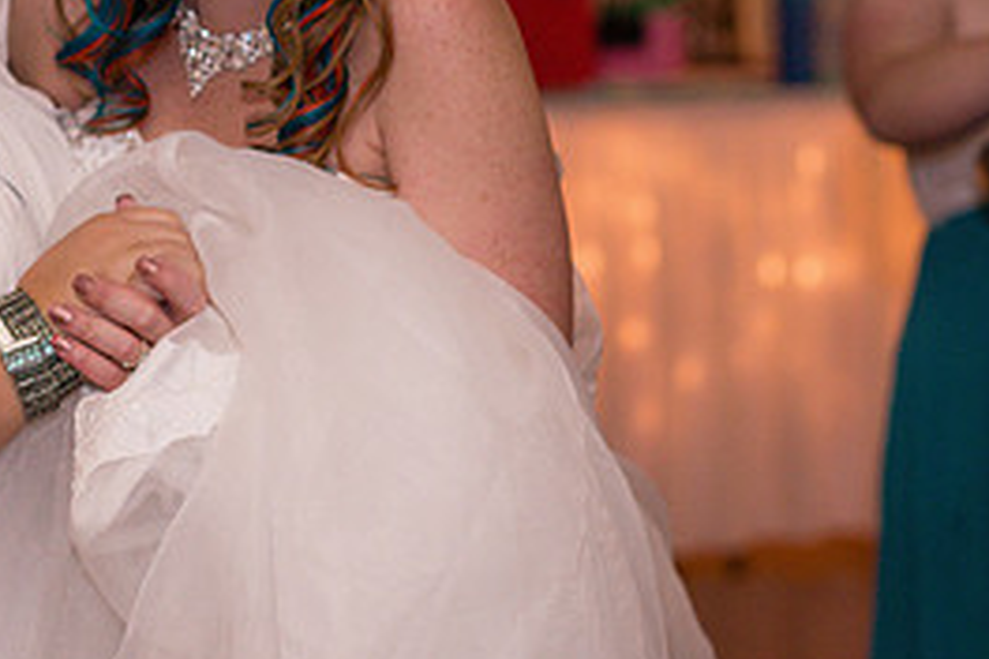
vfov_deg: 7.3
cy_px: 88
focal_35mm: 187
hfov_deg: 10.9
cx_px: 15
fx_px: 5137
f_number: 3.2
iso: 640
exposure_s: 1/125
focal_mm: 85
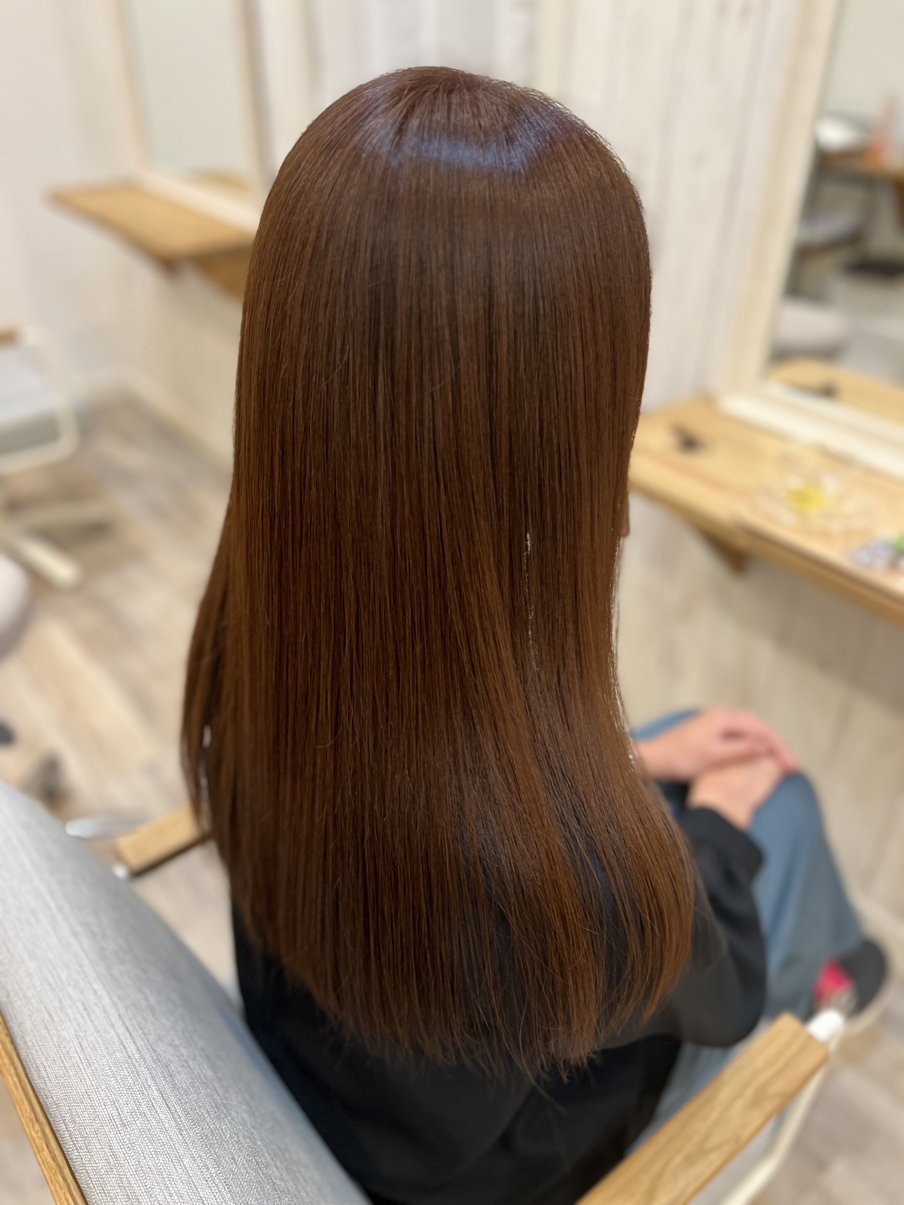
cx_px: 452
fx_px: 905
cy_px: 602
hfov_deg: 53.1
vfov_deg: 67.3
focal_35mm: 26
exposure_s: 1/50
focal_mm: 5.7
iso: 100
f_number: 1.5
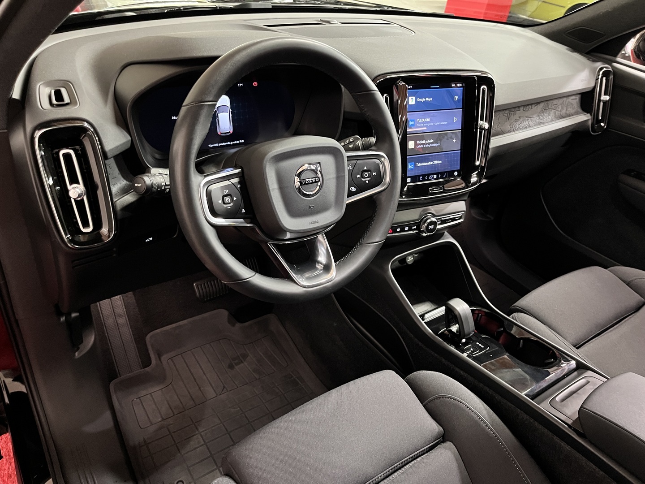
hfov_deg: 67.3
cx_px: 322
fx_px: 484
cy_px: 242
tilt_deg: -35.7
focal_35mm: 26
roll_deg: -9.8
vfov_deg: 53.1
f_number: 1.6
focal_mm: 5.1
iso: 500
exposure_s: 1/25
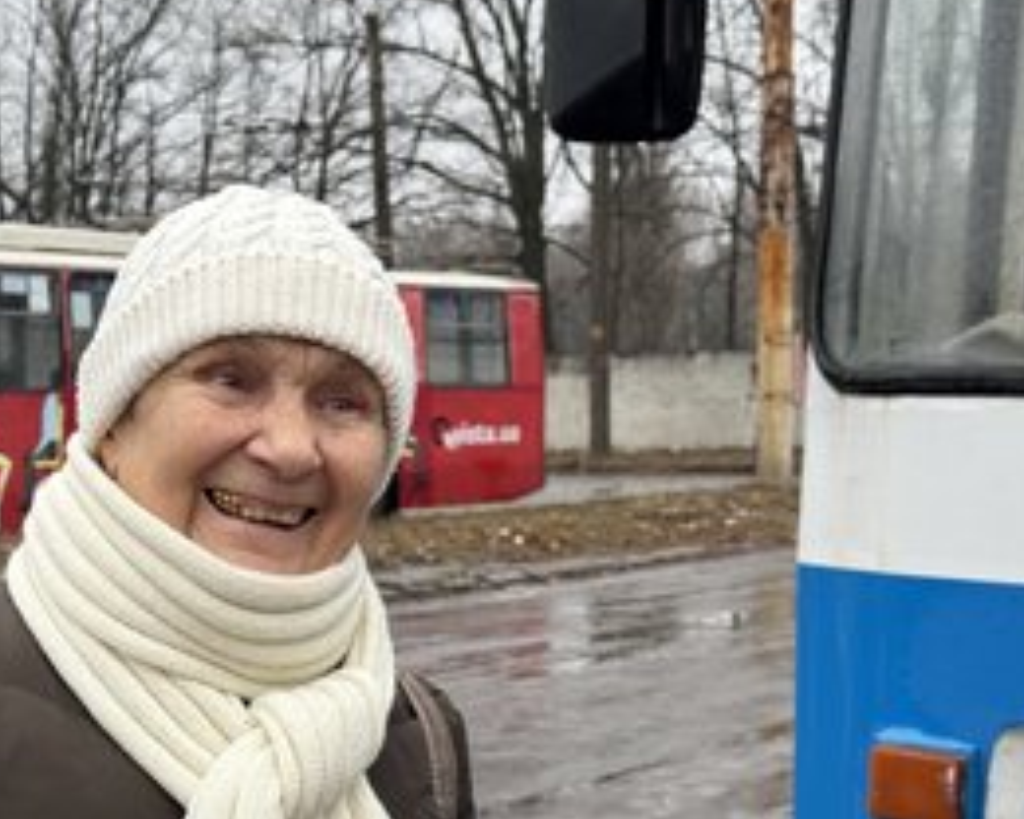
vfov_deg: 21.2
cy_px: 532
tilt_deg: -4.0
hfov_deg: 26.3
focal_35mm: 72
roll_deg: +1.4
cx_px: 386
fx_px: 2182
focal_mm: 6.76
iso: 64
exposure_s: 1/417
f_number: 1.78
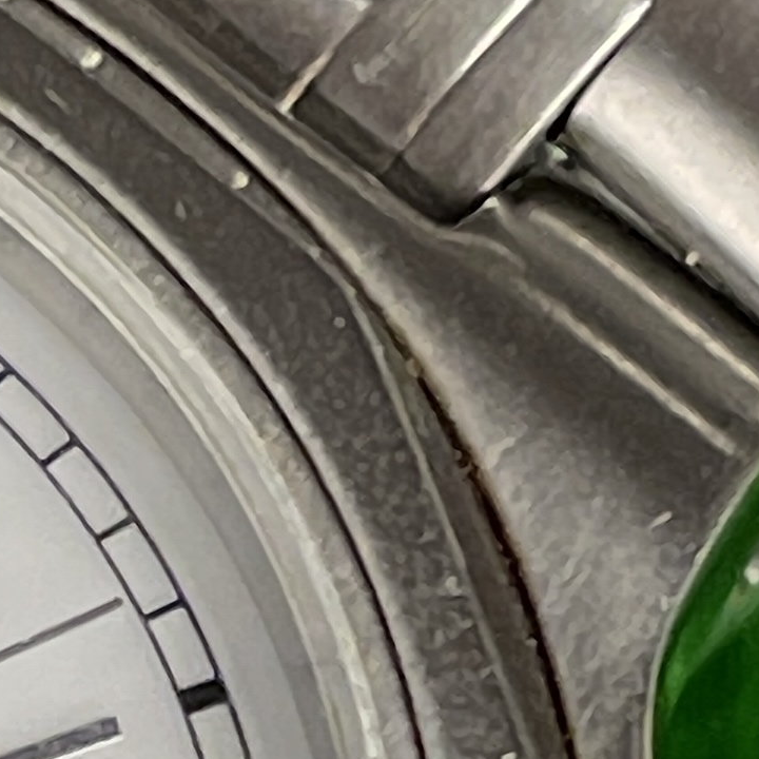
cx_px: -123
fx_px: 9575
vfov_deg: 4.5
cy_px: 874
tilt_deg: -72.7
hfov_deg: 4.5
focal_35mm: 386
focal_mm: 5.1
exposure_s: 1/121
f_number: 1.6
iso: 125
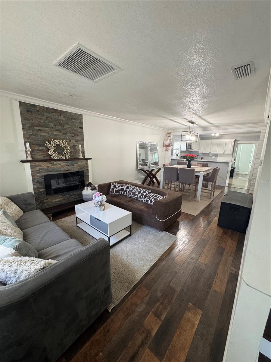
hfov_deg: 85.7
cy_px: 181
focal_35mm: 14
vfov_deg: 102.1
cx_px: 136
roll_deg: -1.1
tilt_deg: -12.1
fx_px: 146
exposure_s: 1/60
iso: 200
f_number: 2.2
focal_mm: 2.22
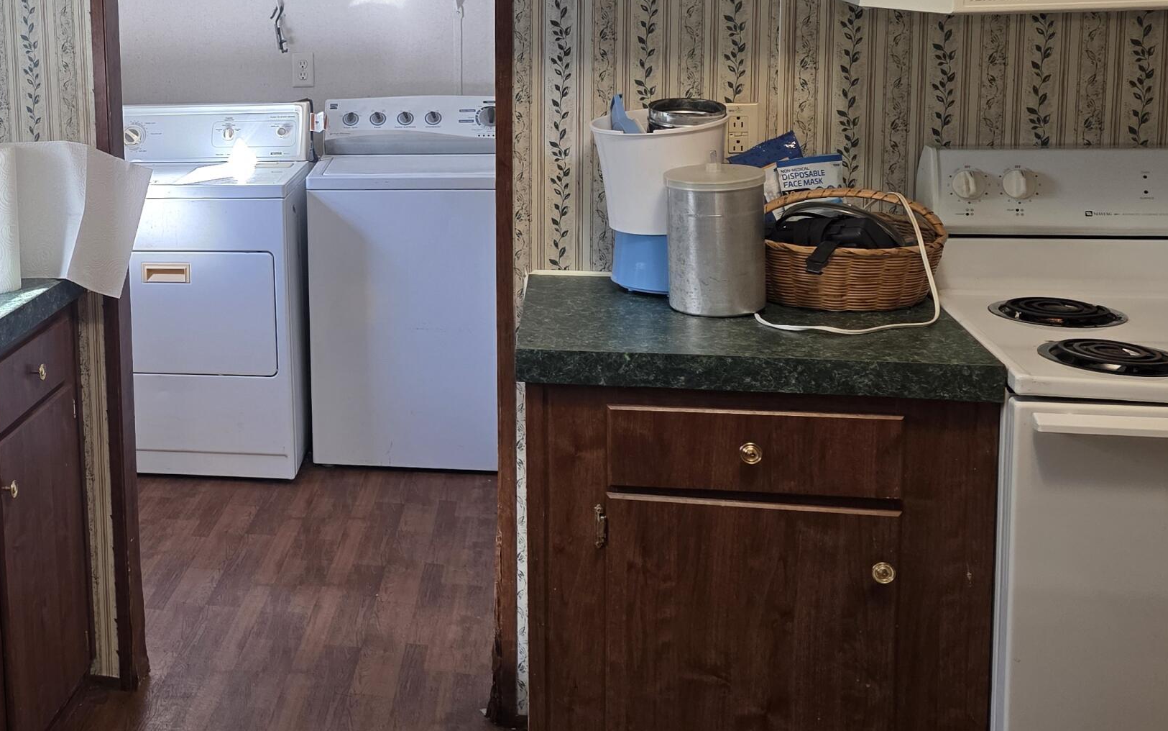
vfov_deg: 28.1
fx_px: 1433
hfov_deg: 41.5
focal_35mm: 45
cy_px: 172
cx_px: 161
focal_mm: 6.3
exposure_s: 1/120
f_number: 1.7
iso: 125
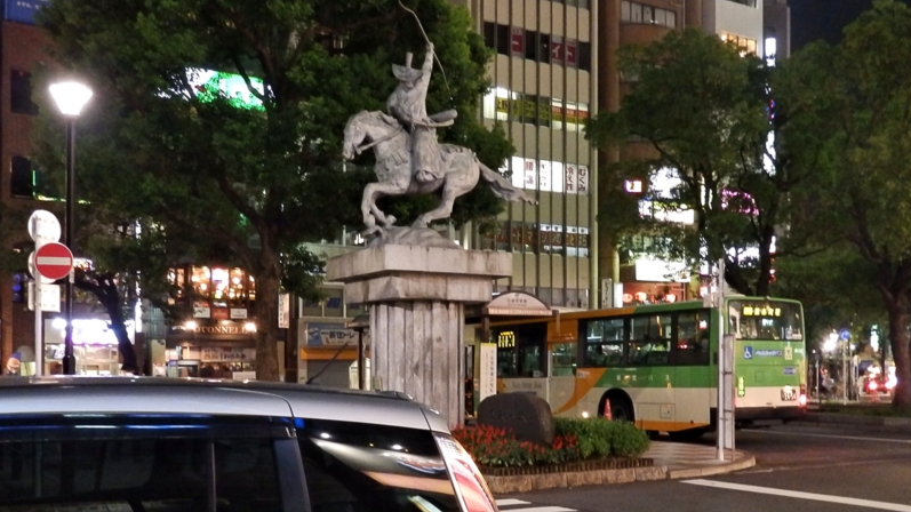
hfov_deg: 56.6
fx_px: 845
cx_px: 456
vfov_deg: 33.7
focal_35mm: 35
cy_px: 251
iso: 800
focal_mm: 5.7
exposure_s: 1/10
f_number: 3.7
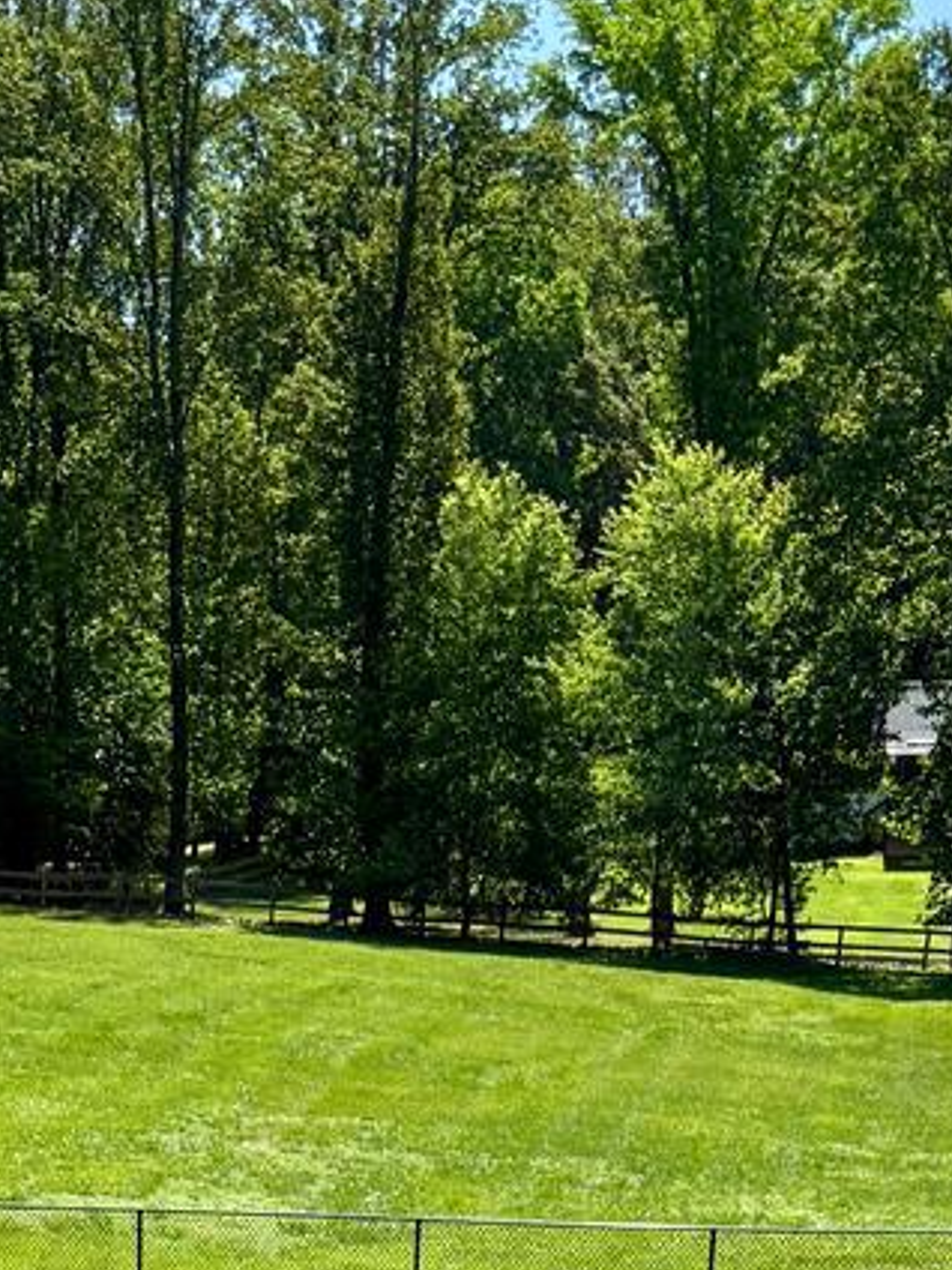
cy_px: 1944
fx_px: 3190
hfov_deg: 16.7
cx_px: 69
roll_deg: -0.1
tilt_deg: -20.4
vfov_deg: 19.4
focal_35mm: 87
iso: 100
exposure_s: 1/3021
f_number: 1.78
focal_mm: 6.76
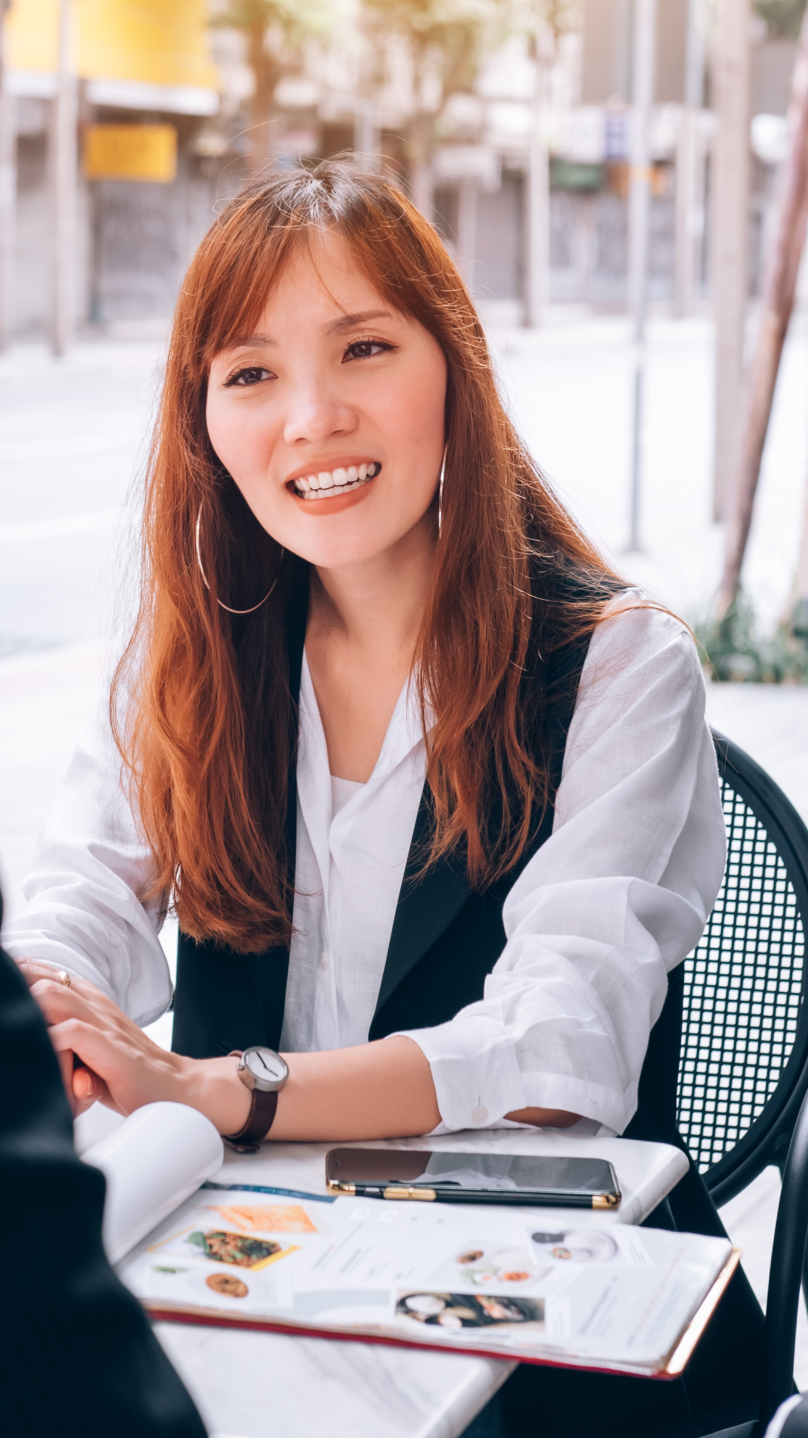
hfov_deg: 11.4
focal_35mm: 106
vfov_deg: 20.2
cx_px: 397
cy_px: 664
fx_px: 4038
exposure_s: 1/200
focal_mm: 60
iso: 250
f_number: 4.5
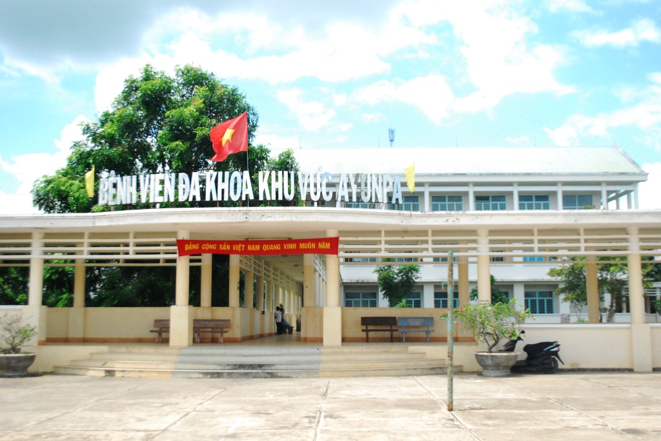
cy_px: 220
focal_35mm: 42
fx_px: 771
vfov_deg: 31.9
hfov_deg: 46.4
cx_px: 330
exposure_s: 1/4000
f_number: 4.5
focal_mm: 28
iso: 1600
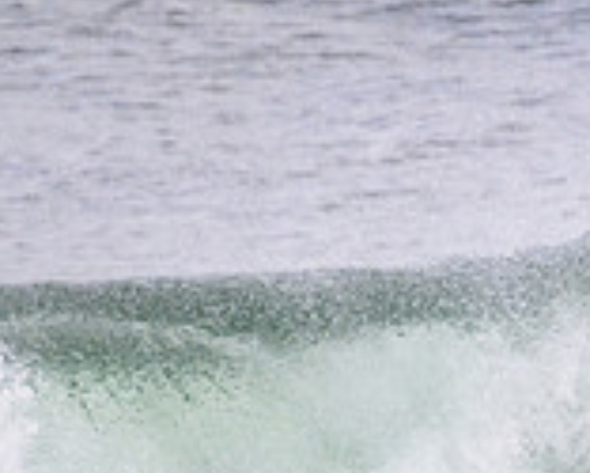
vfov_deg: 0.6
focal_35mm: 2796
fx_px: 48854
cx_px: 1089
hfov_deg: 0.7
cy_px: 501
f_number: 11
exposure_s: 1/2000
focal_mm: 800
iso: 2000
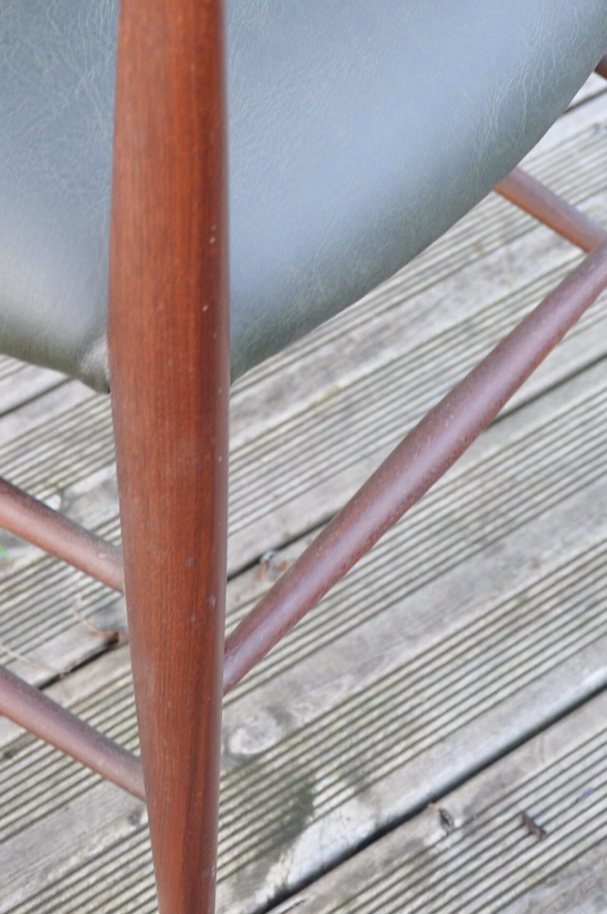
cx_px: 204
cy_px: 1
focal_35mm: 94
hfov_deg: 14.4
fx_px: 2390
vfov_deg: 20.9
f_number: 4
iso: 250
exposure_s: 1/15
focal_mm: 25
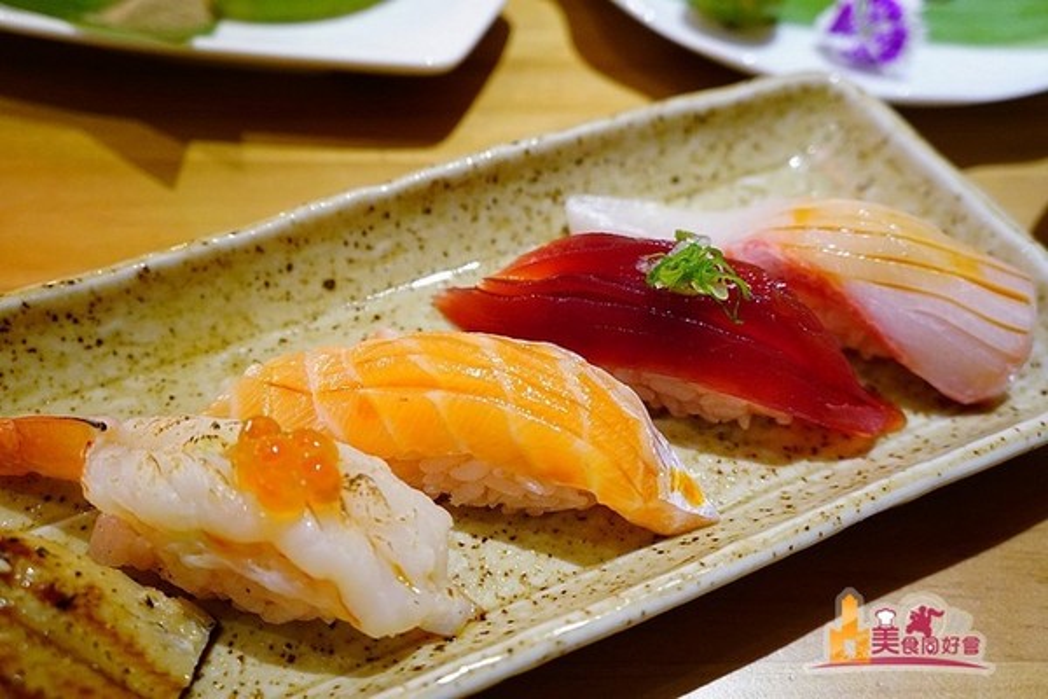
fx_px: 1048
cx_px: 524
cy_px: 350
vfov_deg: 36.9
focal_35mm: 36
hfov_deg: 53.1
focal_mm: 24
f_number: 4
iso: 2500
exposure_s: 1/60
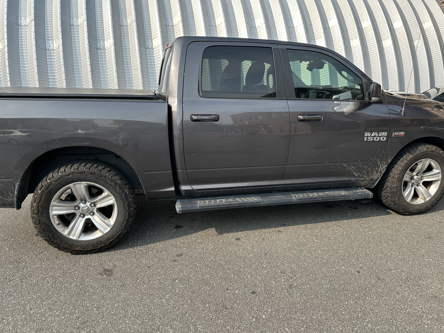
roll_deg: +2.4
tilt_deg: -13.7
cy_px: 166
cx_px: 222
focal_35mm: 24
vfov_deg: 56.8
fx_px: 308
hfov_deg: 71.6
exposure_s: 1/1357
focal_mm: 6.86
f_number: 1.78
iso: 80
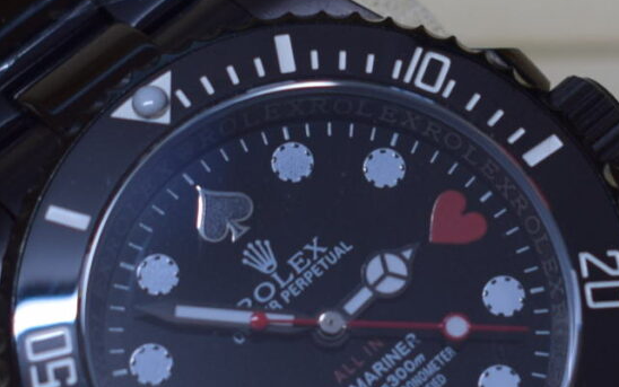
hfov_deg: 9.4
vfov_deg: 5.9
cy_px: 217
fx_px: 3736
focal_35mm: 221
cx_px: 487
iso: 320
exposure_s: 1/60
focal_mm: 31
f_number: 4.2
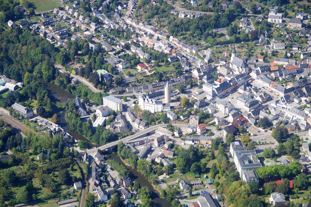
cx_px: 156
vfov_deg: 18.2
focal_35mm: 75
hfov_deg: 27.0
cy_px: 104
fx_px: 648
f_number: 3.5
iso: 100
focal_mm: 50
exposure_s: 1/500
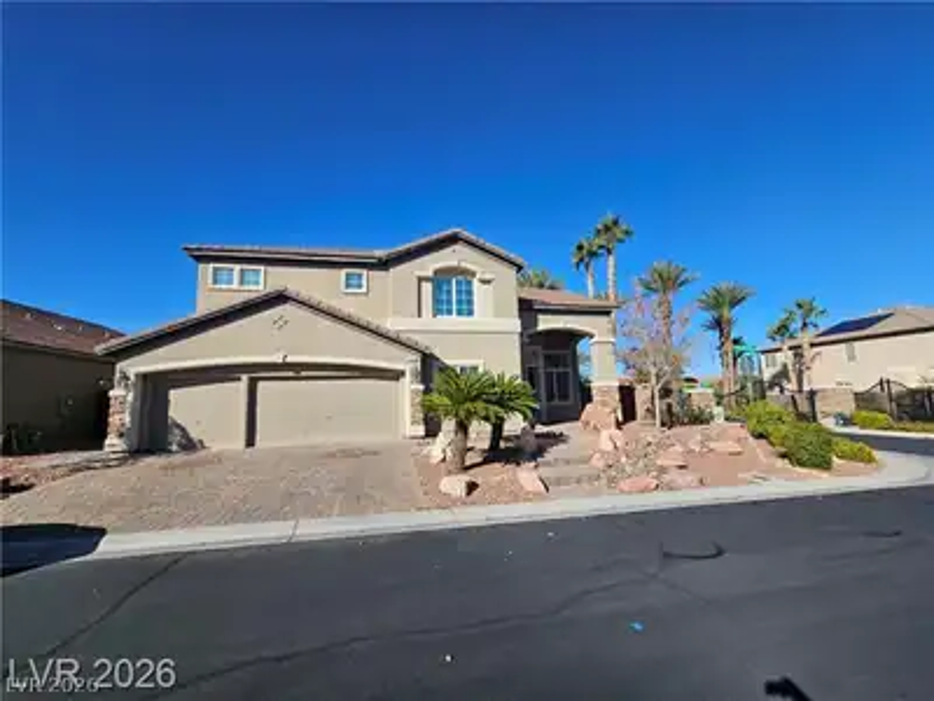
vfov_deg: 89.9
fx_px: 351
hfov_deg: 106.2
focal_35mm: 13
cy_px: 350
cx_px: 467
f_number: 2.2
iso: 50
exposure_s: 1/2730
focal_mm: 2.2
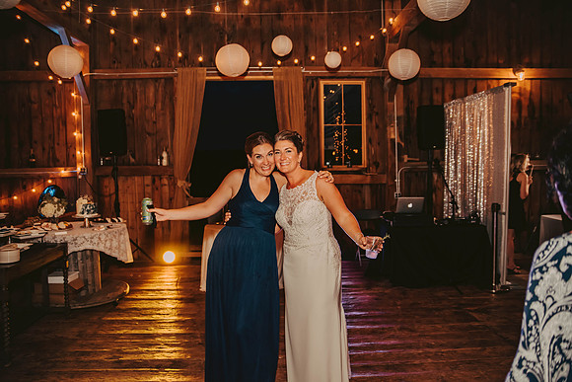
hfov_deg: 65.5
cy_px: 191
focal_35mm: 28
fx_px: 445
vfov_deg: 46.4
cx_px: 286
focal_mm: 28
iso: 1250
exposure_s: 1/125
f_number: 2.8
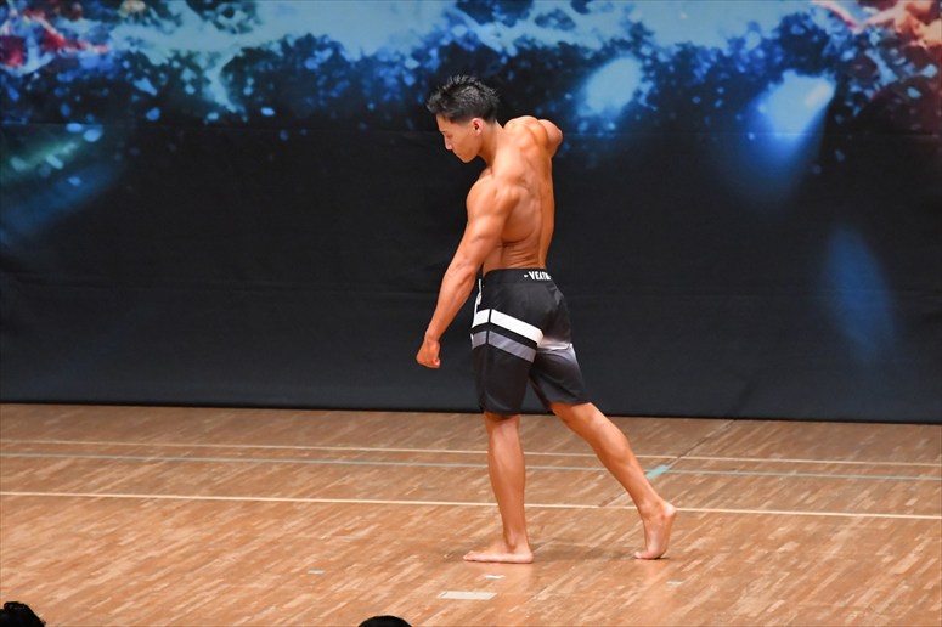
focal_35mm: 270
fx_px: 7062
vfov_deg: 5.1
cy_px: 314
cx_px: 471
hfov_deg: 7.6
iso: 8000
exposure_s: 1/400
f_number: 5.6
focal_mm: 180
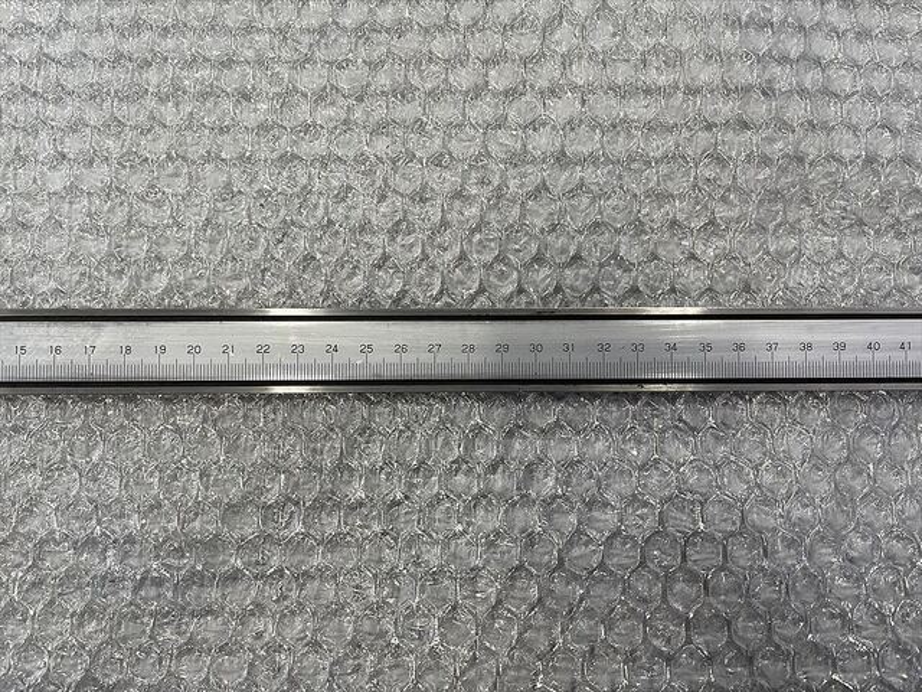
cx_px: 461
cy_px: 346
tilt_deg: -86.8
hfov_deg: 67.3
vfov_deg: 53.1
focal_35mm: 26
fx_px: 693
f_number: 1.6
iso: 80
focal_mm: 5.1
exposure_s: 1/121
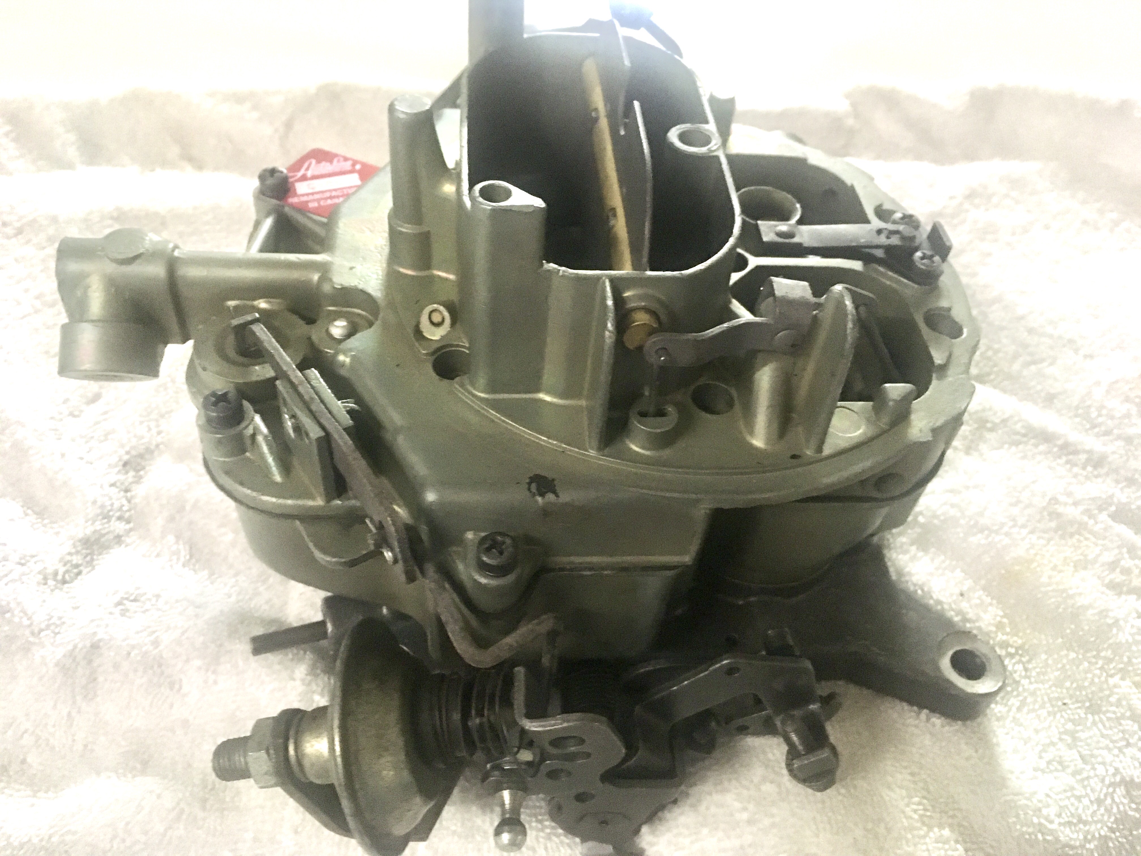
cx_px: 570
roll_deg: -9.7
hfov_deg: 61.7
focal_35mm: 29
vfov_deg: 48.2
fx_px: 956
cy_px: 428
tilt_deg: -44.3
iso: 400
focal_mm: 4.15
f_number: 2.2
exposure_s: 1/17
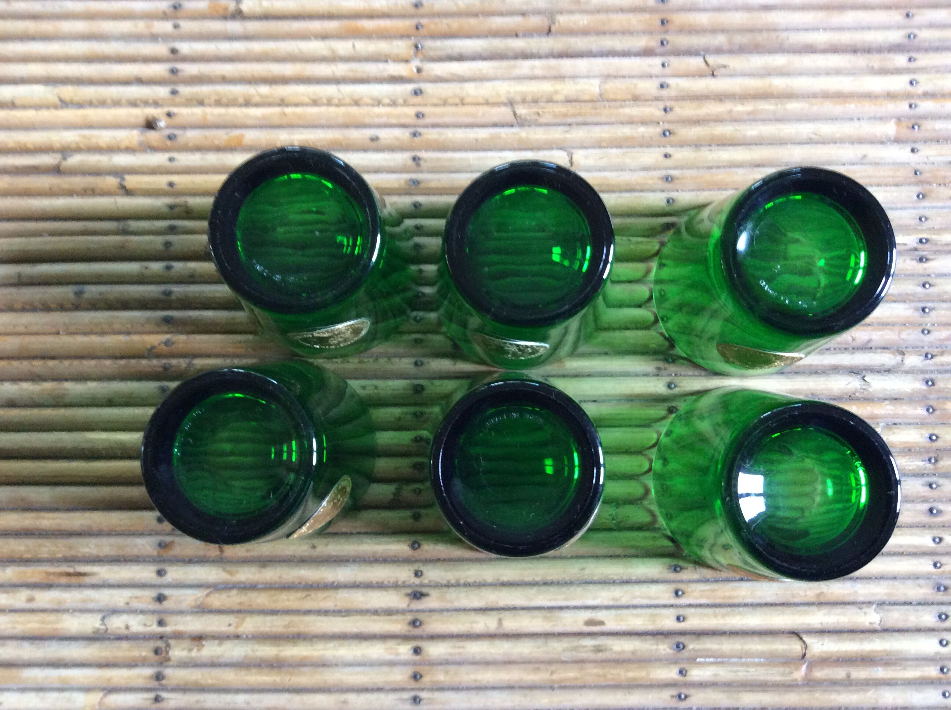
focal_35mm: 32
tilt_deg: -85.1
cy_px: 355
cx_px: 476
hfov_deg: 56.9
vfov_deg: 44.1
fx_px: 878
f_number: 2.4
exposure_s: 1/25
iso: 200
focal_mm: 3.3
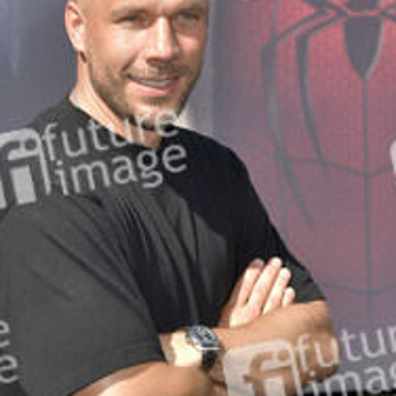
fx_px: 1540
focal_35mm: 119
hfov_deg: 14.6
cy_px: 265
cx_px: 139
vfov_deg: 14.6
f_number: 7.1
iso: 100
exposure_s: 1/200
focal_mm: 66
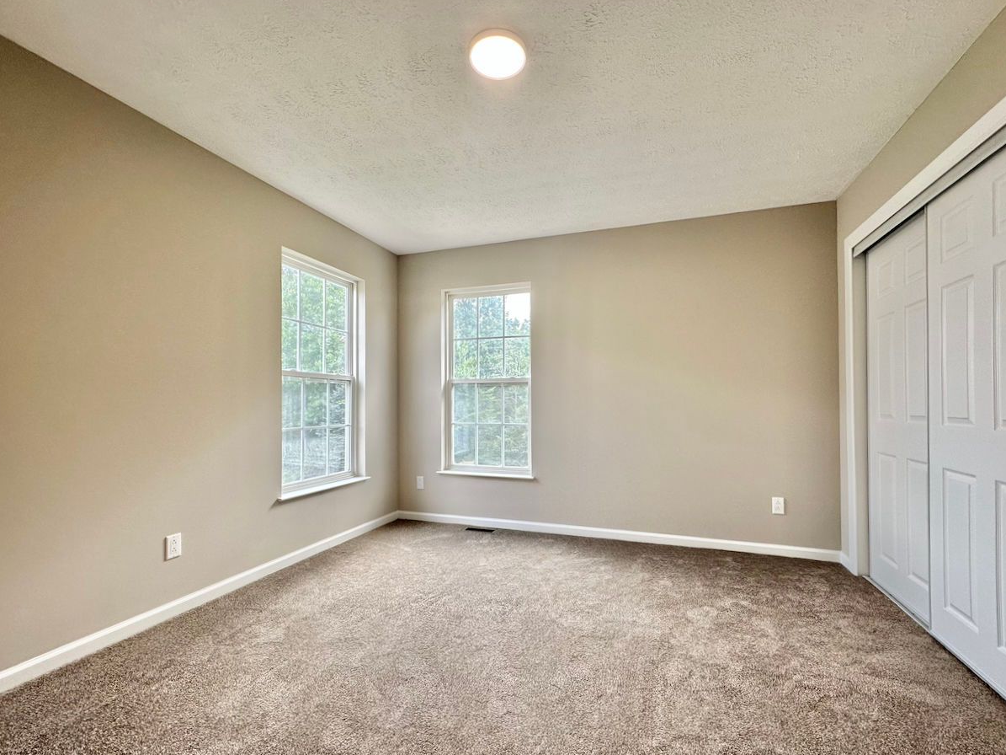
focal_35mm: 15
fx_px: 436
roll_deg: +1.1
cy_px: 397
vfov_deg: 81.7
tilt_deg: +0.3
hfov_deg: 98.2
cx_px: 512
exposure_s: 1/99
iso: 64
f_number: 2.2
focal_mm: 2.22
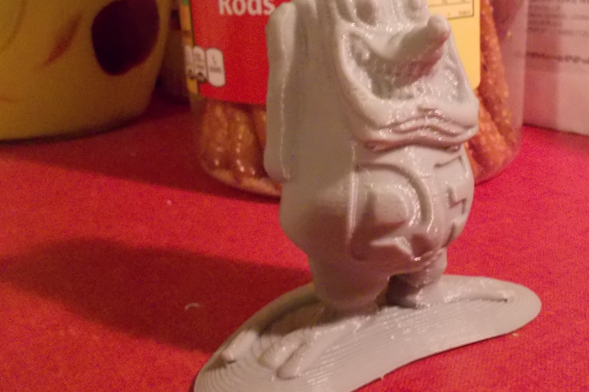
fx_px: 720
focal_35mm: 44
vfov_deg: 30.4
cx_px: 401
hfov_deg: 43.8
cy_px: 147
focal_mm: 4.1
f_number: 3.3
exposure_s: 1/10
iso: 400
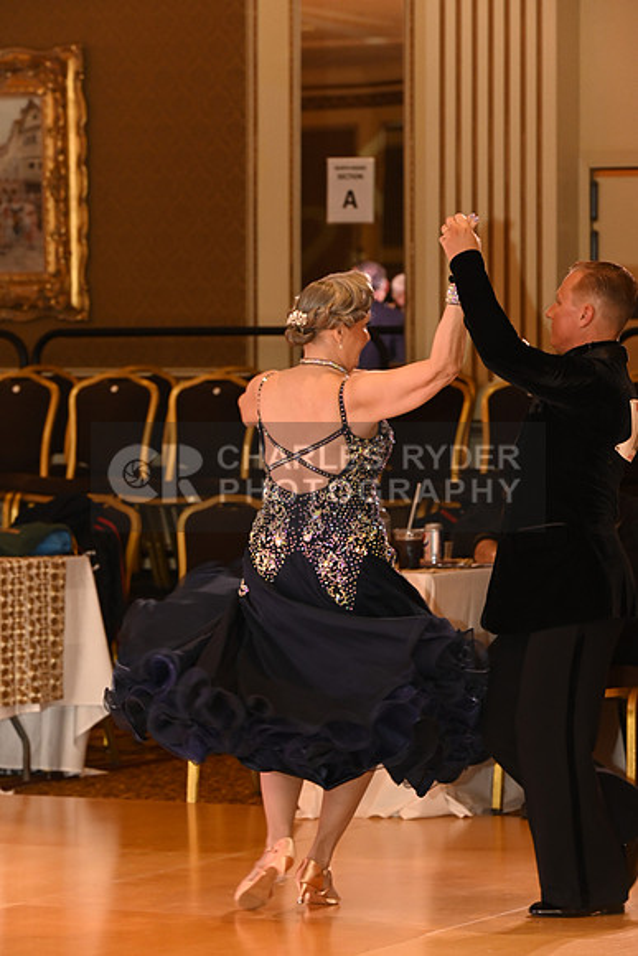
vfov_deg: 11.4
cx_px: 319
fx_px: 4782
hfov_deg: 7.6
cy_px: 478
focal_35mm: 180
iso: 3200
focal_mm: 180
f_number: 3.5
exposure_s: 1/200
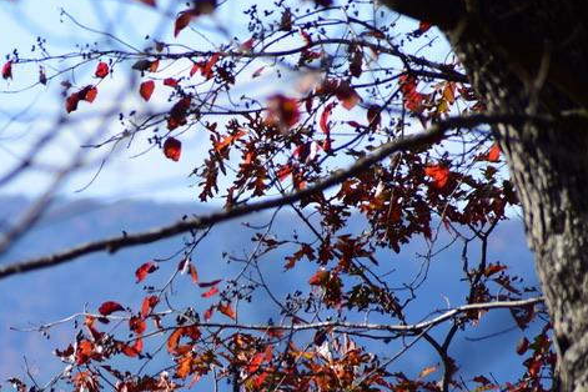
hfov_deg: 2.0
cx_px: 9
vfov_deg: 1.3
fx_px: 16953
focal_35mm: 1038
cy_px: 385
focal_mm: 300
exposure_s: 1/200
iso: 100
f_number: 8
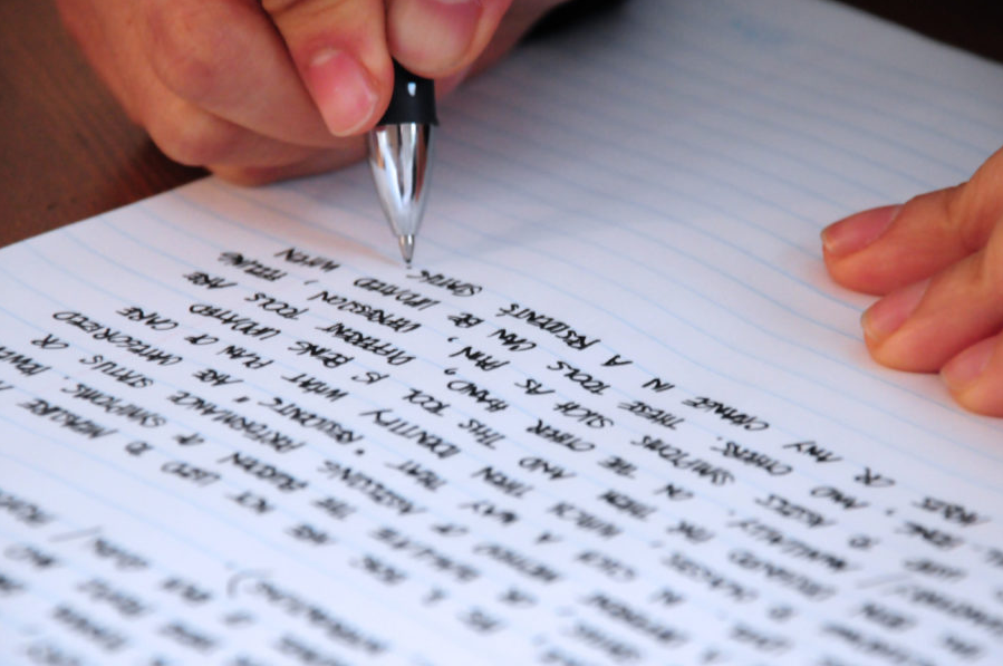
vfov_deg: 5.9
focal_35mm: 231
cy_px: 367
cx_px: 514
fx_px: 6416
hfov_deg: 8.9
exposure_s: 1/13
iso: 1600
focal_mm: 135
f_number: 5.6
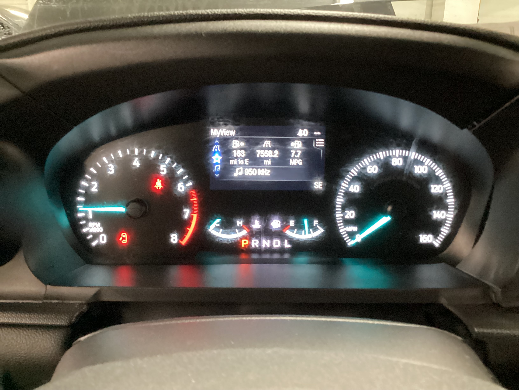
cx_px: 260
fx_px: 465
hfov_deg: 58.4
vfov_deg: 45.4
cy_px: 195
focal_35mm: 31
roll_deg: -1.7
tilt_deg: -21.7
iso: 640
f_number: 2.4
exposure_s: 1/20
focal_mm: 3.3
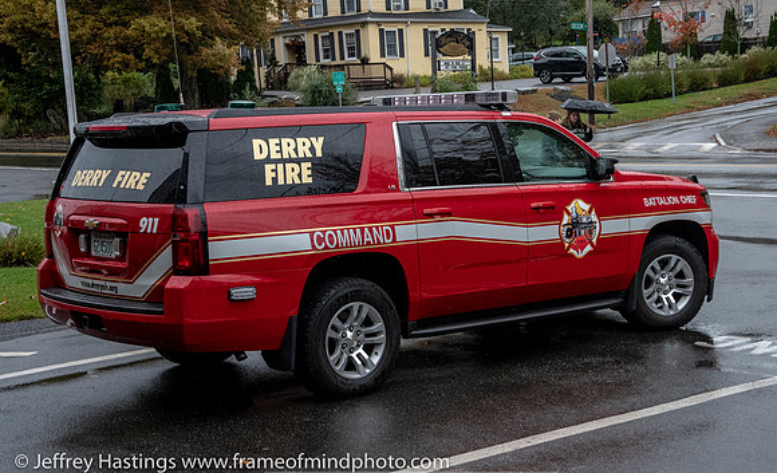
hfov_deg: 34.5
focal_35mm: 59
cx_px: 414
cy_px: 236
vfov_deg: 21.4
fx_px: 1249
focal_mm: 35
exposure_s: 1/3200
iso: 2000
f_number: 4
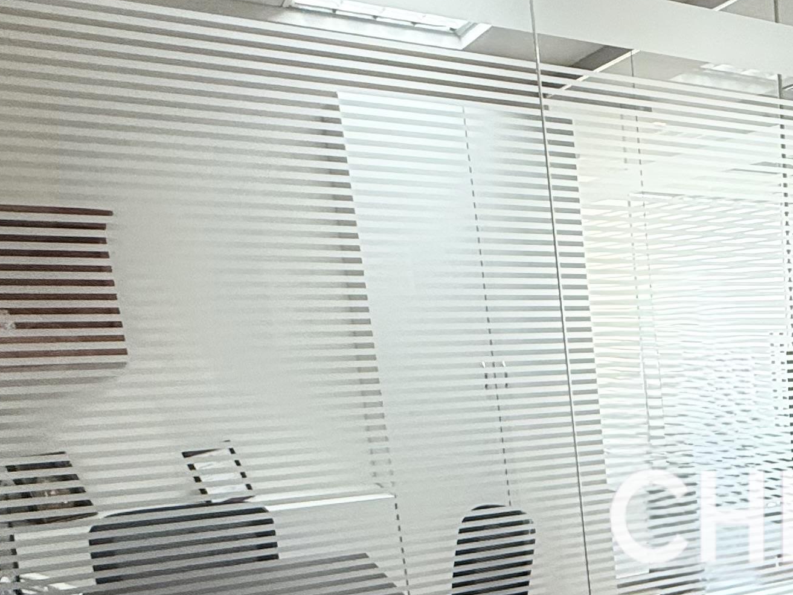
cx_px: 1026
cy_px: 518
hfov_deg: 32.9
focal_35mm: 43
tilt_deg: -12.8
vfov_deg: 32.2
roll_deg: +0.1
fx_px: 985
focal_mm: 2.22
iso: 200
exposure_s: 1/100
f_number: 2.2
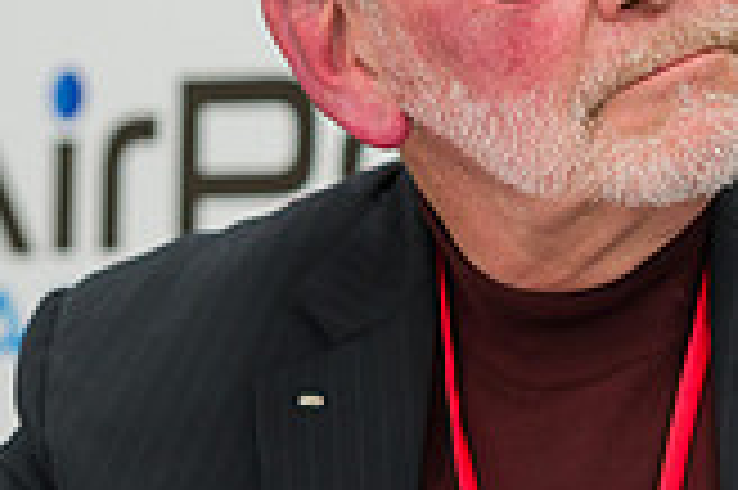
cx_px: 549
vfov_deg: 3.2
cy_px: 324
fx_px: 8847
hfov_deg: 4.8
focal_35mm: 432
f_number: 3.2
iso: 1600
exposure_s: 1/320
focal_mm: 122
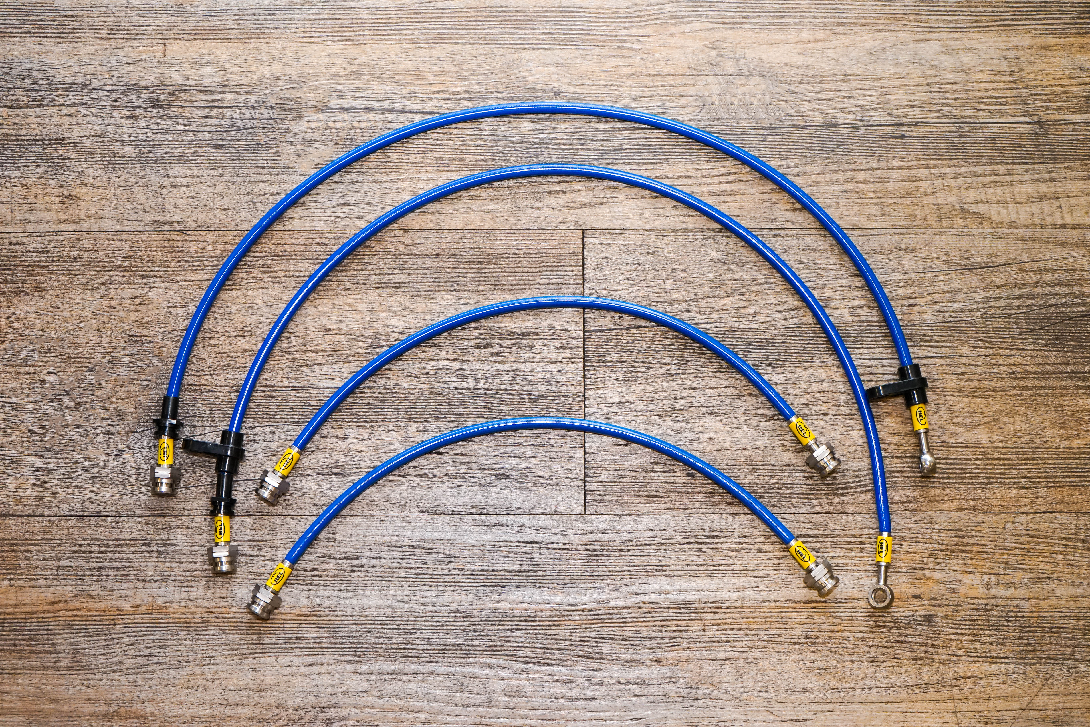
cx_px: 545
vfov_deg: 23.4
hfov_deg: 34.5
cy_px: 364
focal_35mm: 58
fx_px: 1756
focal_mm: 58
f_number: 6.3
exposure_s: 1/100
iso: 2000
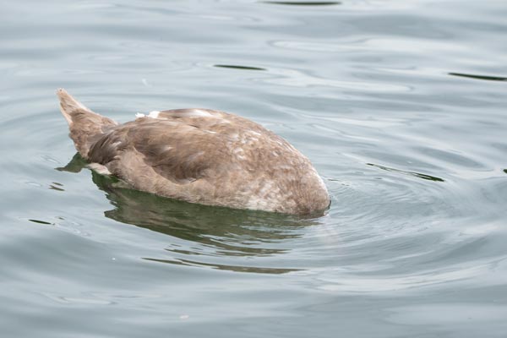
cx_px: 254
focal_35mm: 300
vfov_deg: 4.6
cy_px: 169
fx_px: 4225
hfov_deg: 6.9
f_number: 6.3
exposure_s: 1/1250
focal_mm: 300
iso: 500
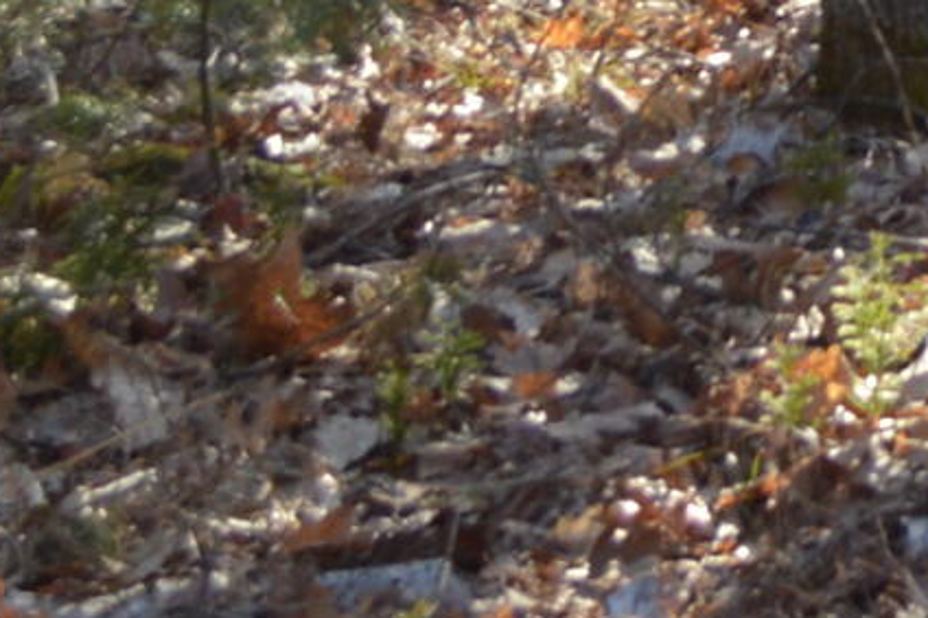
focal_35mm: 255
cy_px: -1444
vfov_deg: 5.0
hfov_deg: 7.7
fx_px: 6568
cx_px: 1992
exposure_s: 1/125
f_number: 5.6
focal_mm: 24
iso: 140
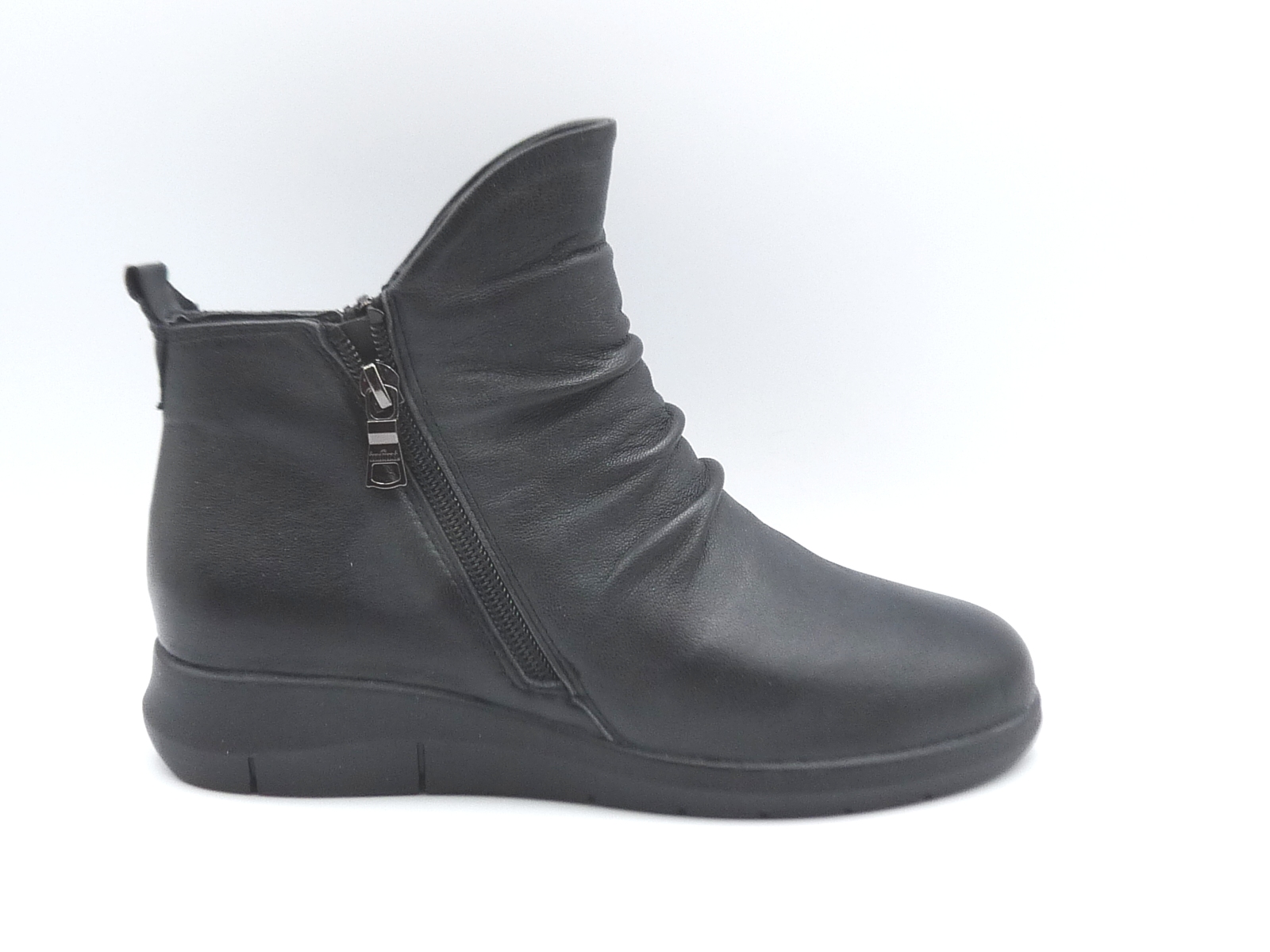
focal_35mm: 49
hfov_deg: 38.9
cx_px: 635
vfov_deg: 29.7
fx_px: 1798
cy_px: 476
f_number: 4
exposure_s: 1/160
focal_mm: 4.8
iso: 100
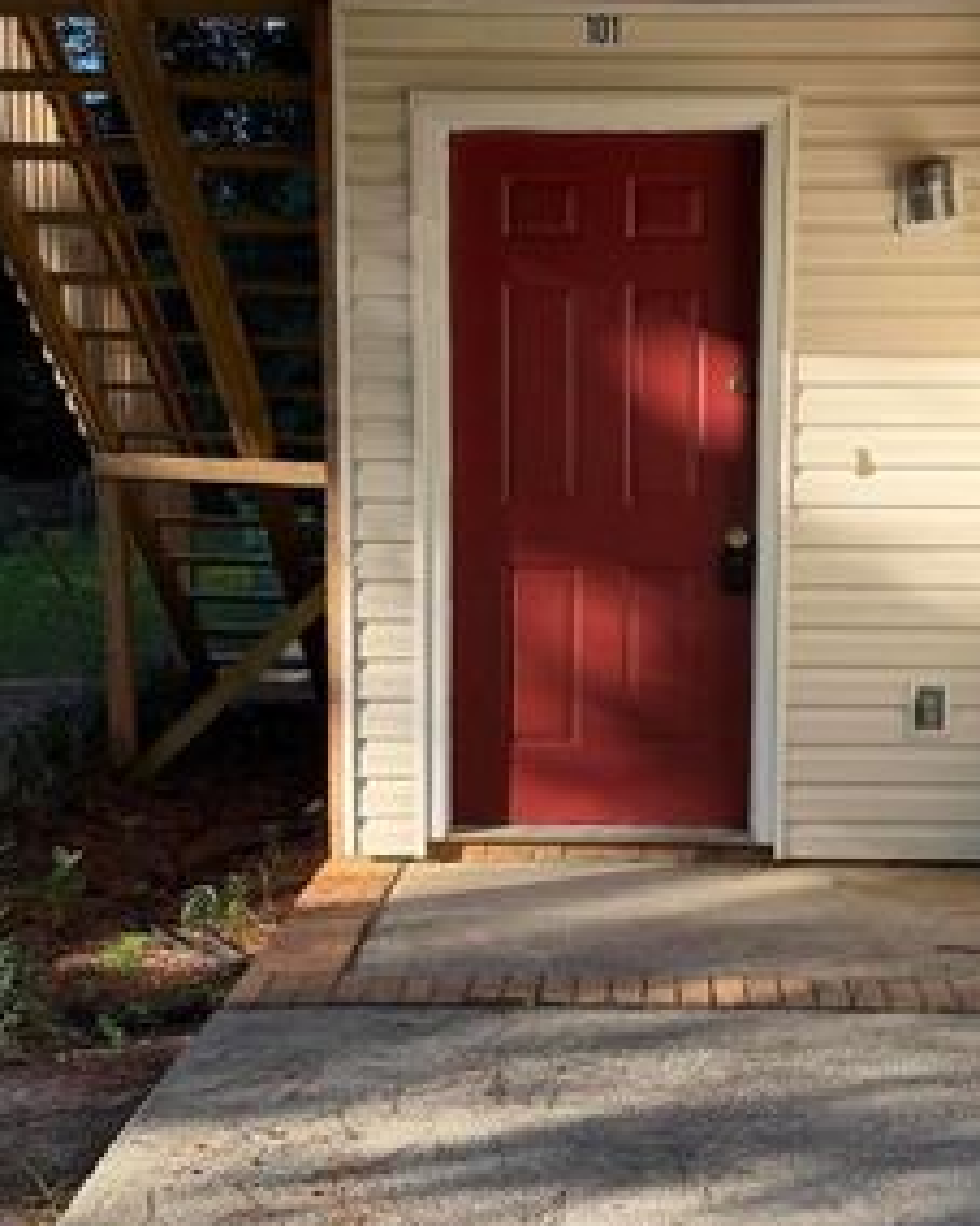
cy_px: 658
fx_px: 1995
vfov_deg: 34.1
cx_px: 648
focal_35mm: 55
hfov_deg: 27.4
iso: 100
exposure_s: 1/1032
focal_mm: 6.76
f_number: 1.78
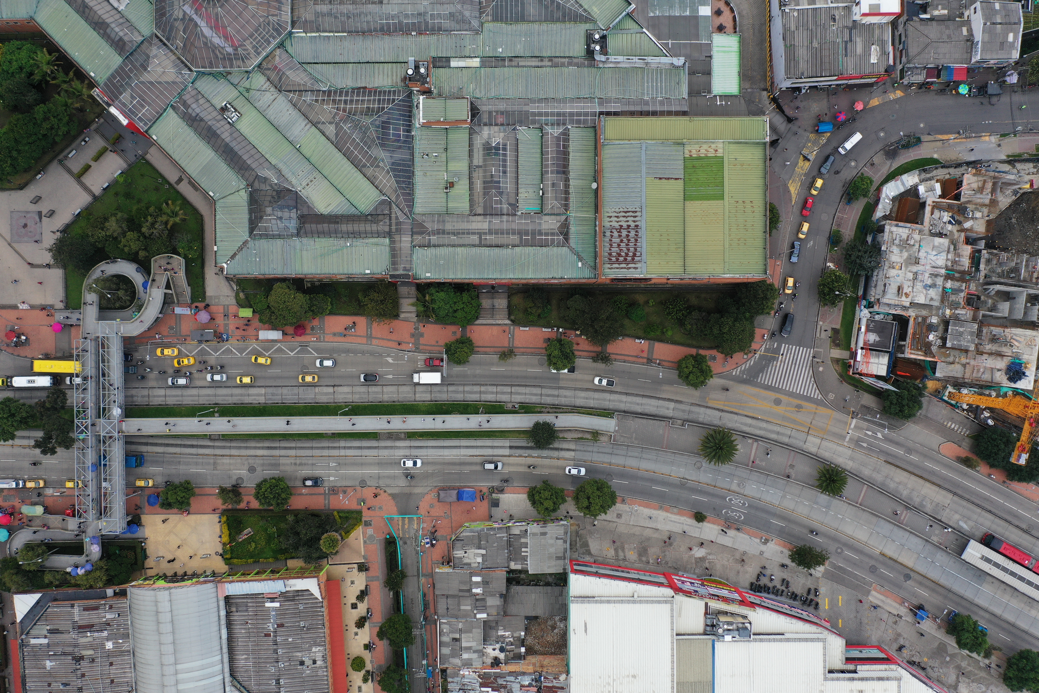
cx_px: 520
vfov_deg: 46.4
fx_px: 808
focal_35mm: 28
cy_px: 346
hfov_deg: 65.5
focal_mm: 10.26
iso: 100
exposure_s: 1/640
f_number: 3.5
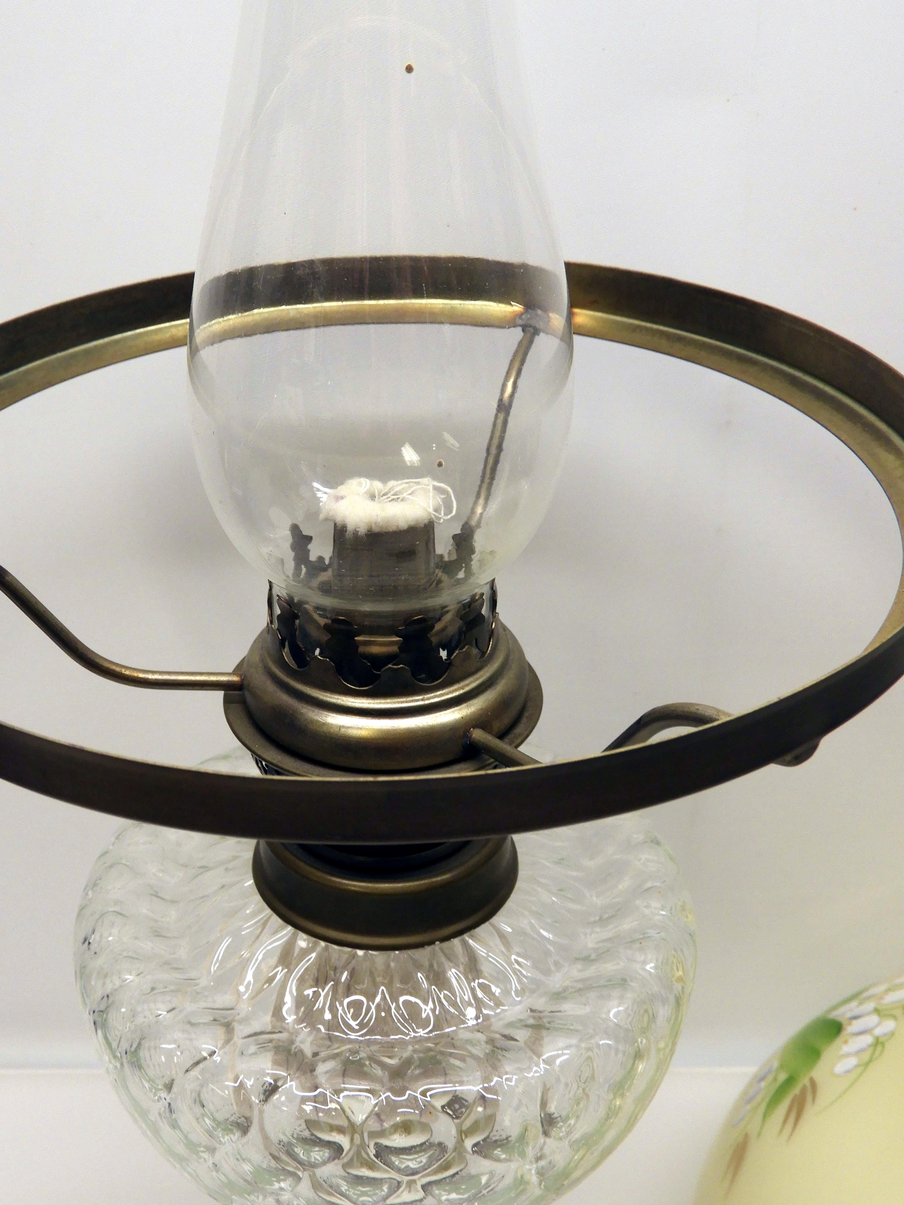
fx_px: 1532
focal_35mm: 44
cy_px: 651
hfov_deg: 32.7
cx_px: 344
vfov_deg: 42.9
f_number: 3.8
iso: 140
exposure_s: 1/30
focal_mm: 6.3
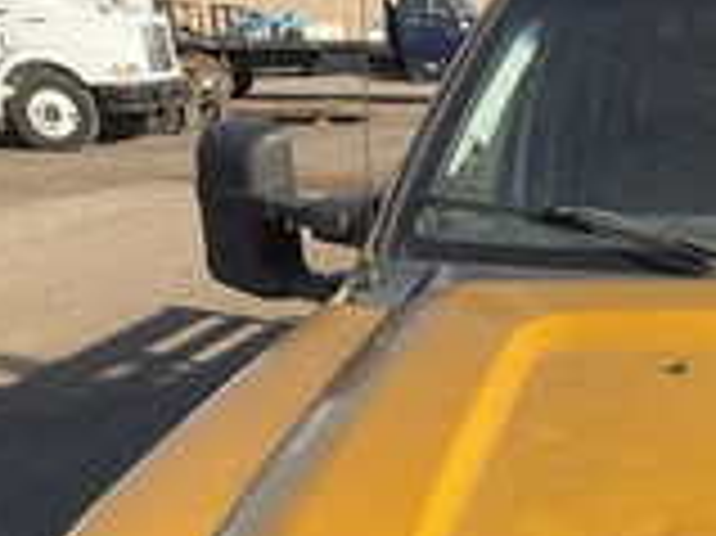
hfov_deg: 24.1
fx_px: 1509
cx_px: 874
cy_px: 595
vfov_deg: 19.3
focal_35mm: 73
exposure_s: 1/997
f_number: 1.8
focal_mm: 3
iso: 25
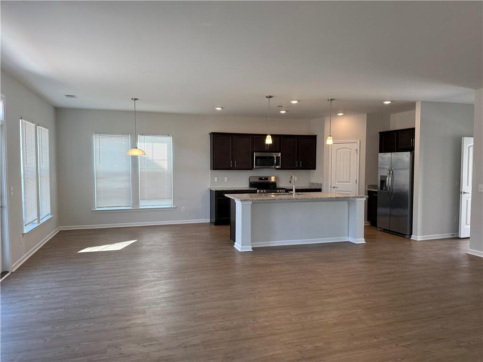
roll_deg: -0.4
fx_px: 335
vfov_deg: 56.8
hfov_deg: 71.6
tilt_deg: -2.6
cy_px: 181
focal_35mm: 24
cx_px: 242
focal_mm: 6.76
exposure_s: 1/219
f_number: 1.78
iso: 200
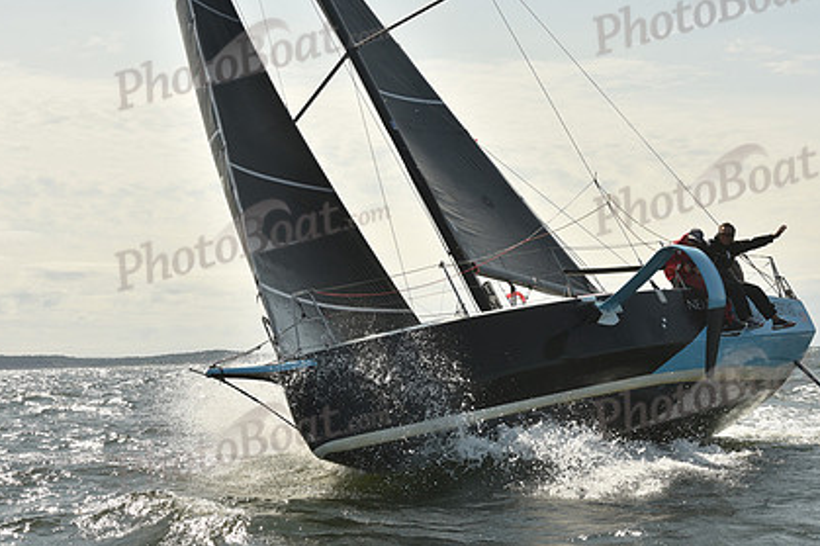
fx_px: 2208
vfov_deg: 14.1
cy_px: 314
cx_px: 493
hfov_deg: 21.0
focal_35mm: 97
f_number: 10
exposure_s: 1/800
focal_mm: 70
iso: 250
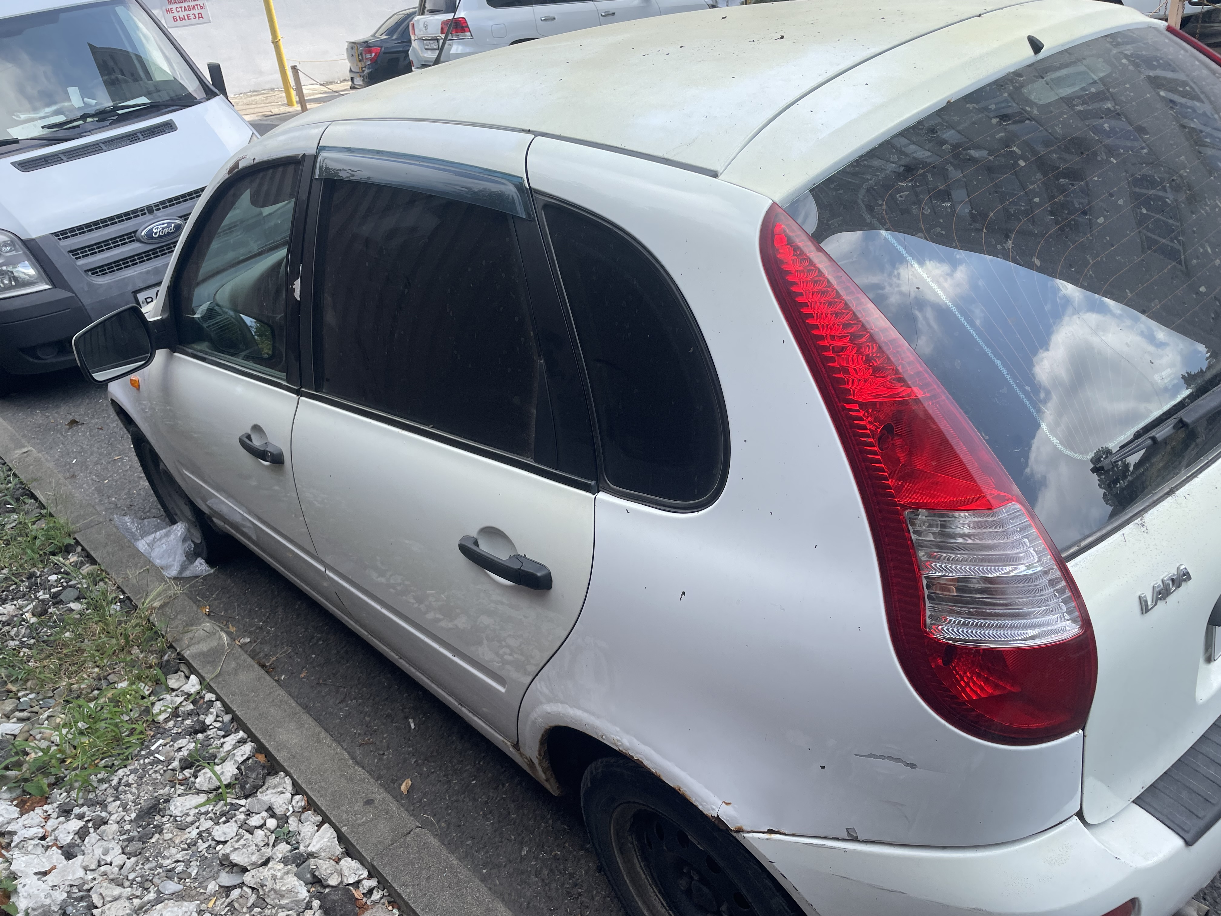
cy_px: 458
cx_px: 610
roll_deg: +6.4
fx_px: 917
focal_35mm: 26
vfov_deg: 53.1
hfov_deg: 67.3
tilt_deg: -28.0
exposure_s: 1/1261
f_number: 1.6
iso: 32
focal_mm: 4.2
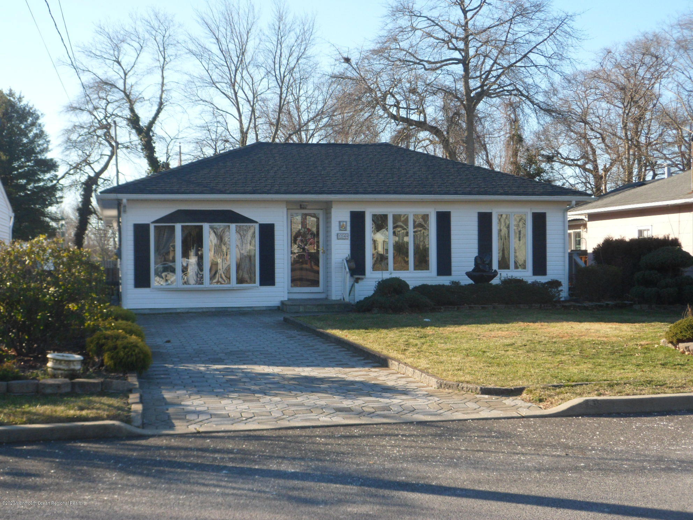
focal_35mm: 52
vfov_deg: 28.0
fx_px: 1041
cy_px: 260
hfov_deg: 36.8
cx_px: 346
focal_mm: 8.1
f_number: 4.3
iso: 80
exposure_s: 1/250
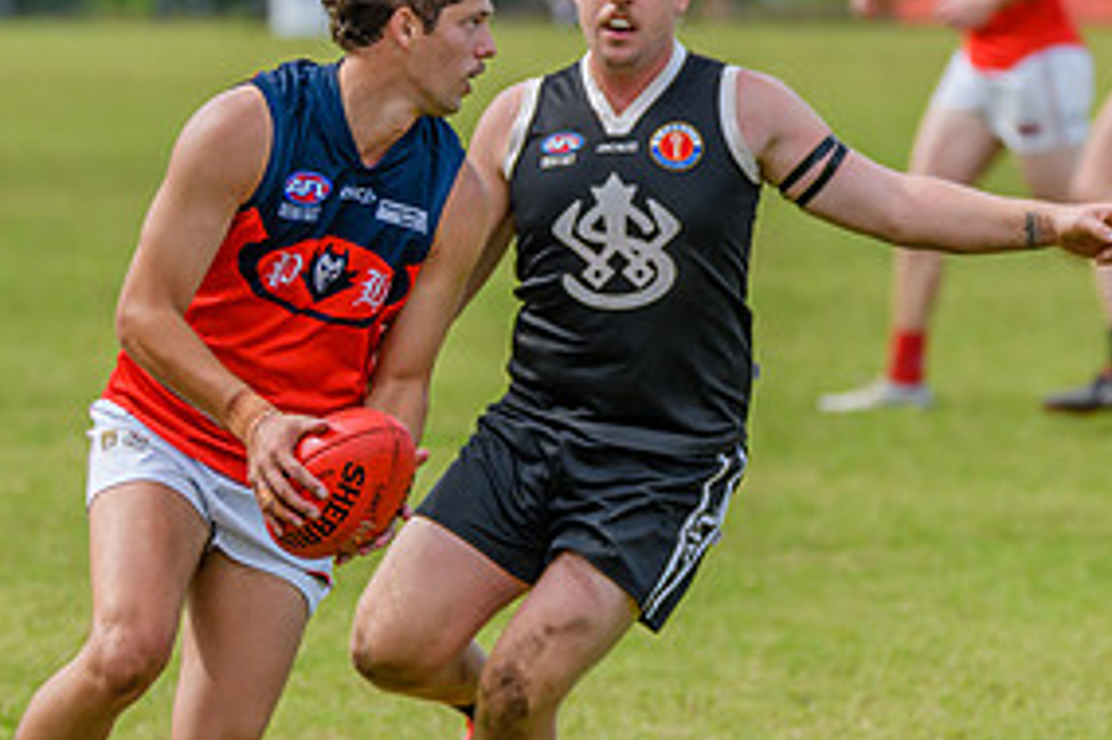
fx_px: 25035
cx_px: 398
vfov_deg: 1.7
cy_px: 510
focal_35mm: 811
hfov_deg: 2.5
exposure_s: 1/2000
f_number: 6
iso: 1000
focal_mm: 360
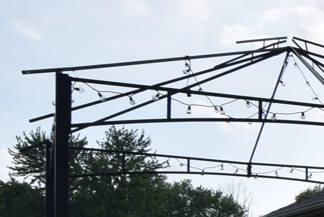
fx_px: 946
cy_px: 308
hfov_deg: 15.7
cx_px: 633
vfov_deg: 12.5
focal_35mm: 105
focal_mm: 14
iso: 200
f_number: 9
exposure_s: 1/320
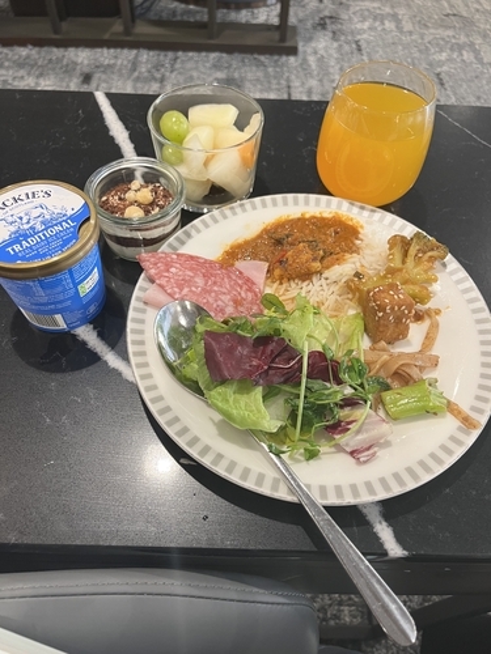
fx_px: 492
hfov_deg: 53.1
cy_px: 327
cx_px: 246
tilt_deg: -54.8
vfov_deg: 67.3
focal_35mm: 26
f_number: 1.6
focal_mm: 5.1
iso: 125
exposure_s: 1/50
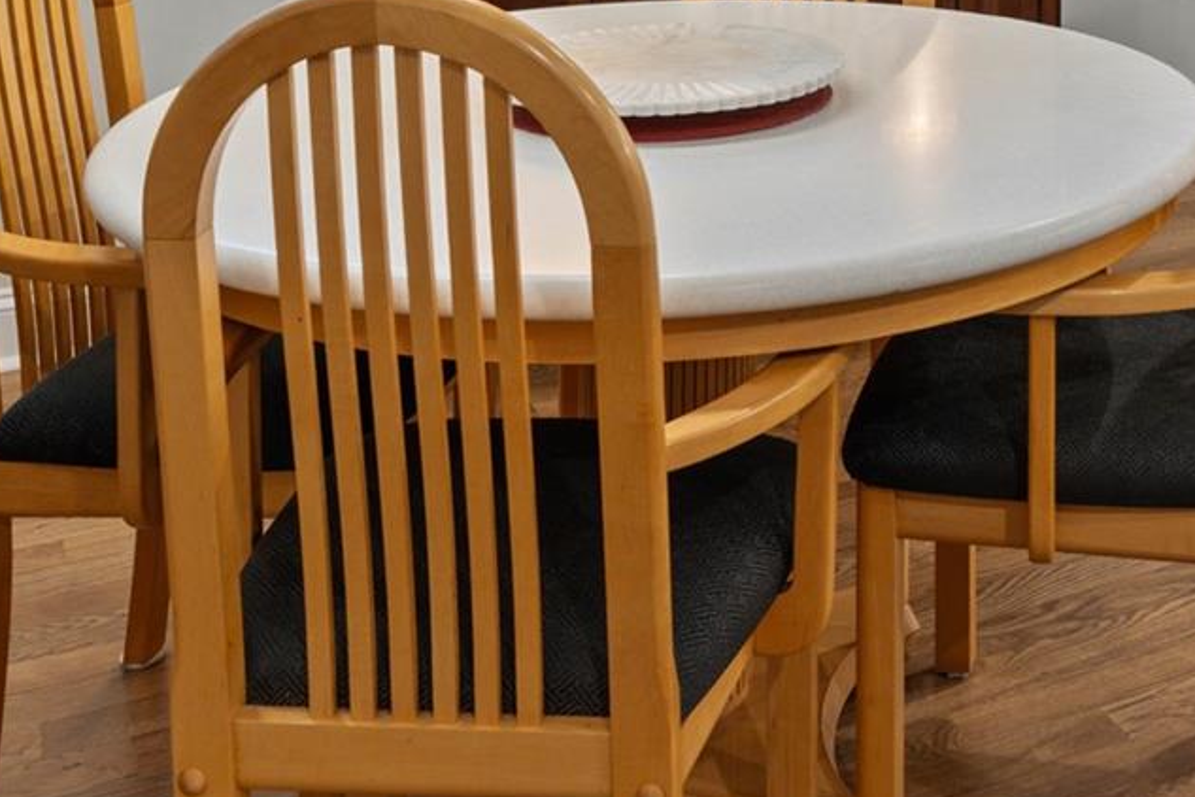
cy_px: -124
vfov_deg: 22.9
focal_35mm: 55
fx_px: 1826
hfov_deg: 34.1
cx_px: 1089
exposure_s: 1/2
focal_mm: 17
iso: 400
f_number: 7.1
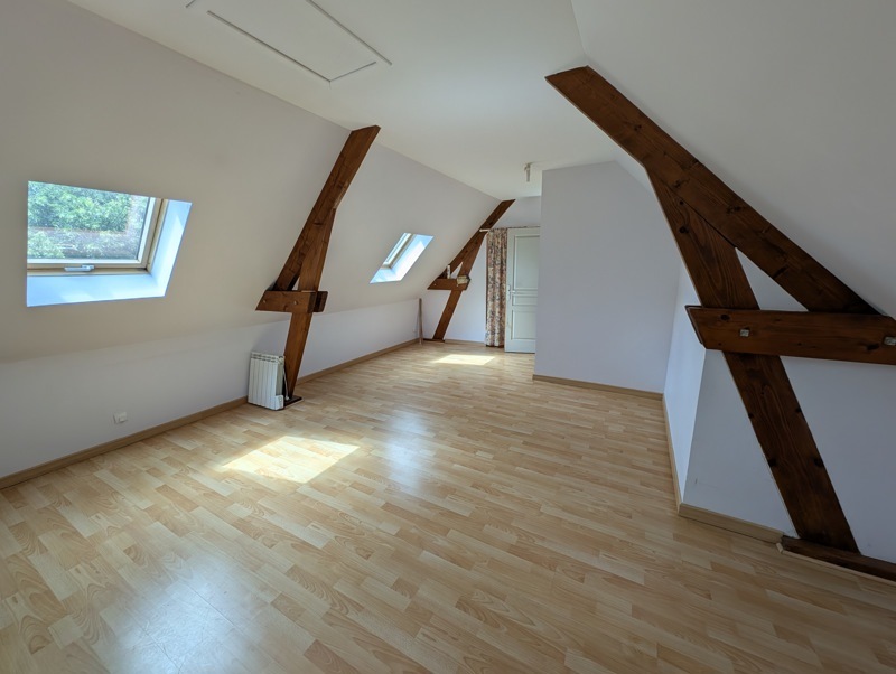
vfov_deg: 94.6
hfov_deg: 110.5
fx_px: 311
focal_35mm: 12
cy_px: 337
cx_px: 448
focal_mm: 2.23
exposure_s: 1/127
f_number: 1.95
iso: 39
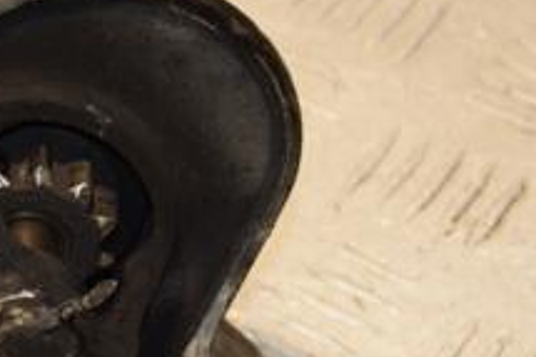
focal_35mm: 260
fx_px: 3868
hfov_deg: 7.9
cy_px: 142
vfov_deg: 5.3
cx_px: -47
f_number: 5.3
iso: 800
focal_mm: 62
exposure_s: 1/200
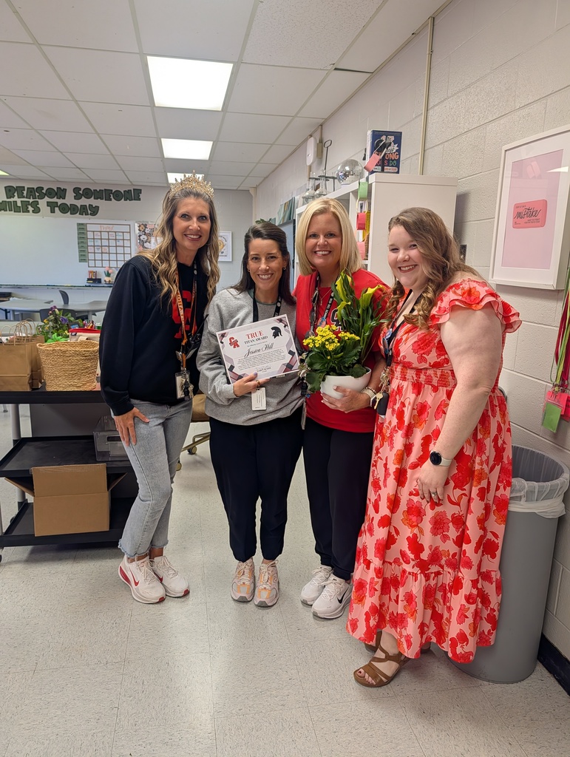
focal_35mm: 24
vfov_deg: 71.5
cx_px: 285
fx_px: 526
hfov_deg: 56.9
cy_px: 378
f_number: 1.68
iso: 89
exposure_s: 1/120
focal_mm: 6.9
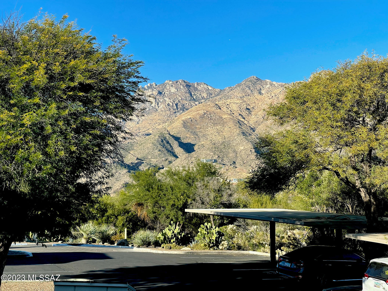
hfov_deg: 30.3
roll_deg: -0.5
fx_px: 717
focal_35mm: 64
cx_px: 194
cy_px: 146
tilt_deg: +6.5
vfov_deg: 22.9
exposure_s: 1/442
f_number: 2.2
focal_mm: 7.5
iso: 20
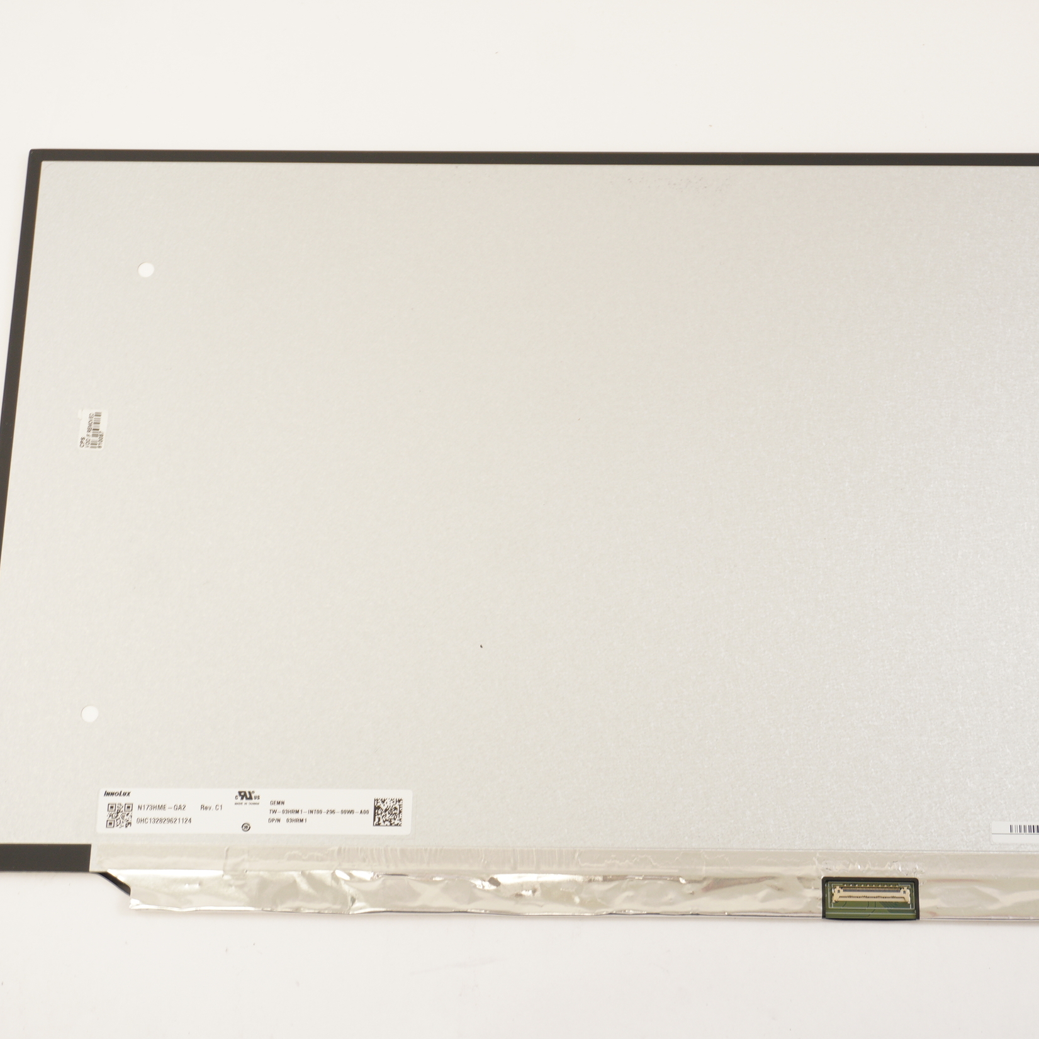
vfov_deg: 27.0
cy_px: 521
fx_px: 2161
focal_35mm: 64
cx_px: 629
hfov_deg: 27.0
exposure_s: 1/13
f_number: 5.6
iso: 320
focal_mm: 33
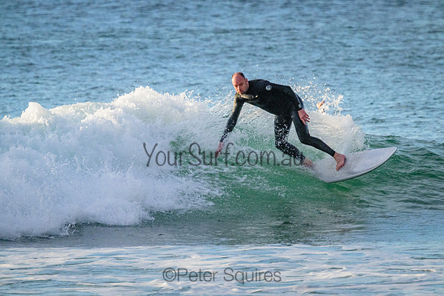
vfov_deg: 1.7
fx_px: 9869
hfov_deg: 2.6
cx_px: 222
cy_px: 148
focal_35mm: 800
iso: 5600
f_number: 11
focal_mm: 800
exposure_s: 1/1250
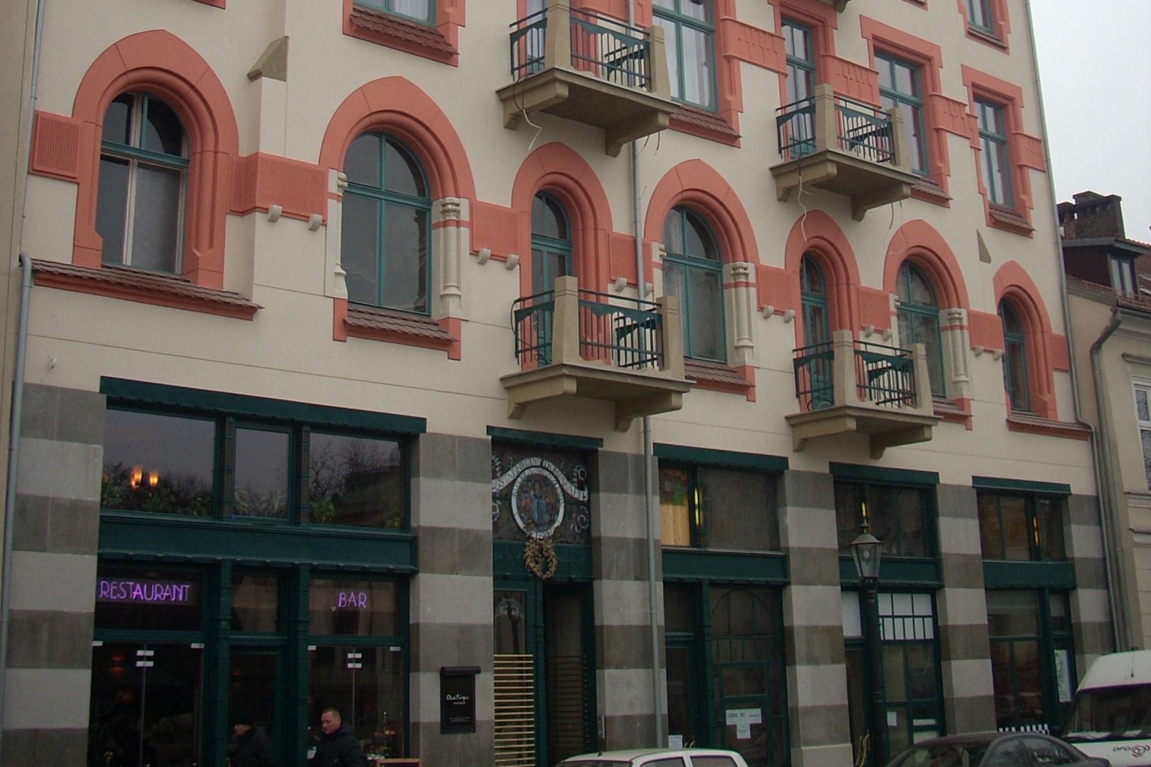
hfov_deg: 38.2
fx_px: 1662
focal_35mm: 52
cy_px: 12
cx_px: 575
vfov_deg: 24.8
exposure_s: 1/115
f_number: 2.8
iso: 64
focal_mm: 6.2
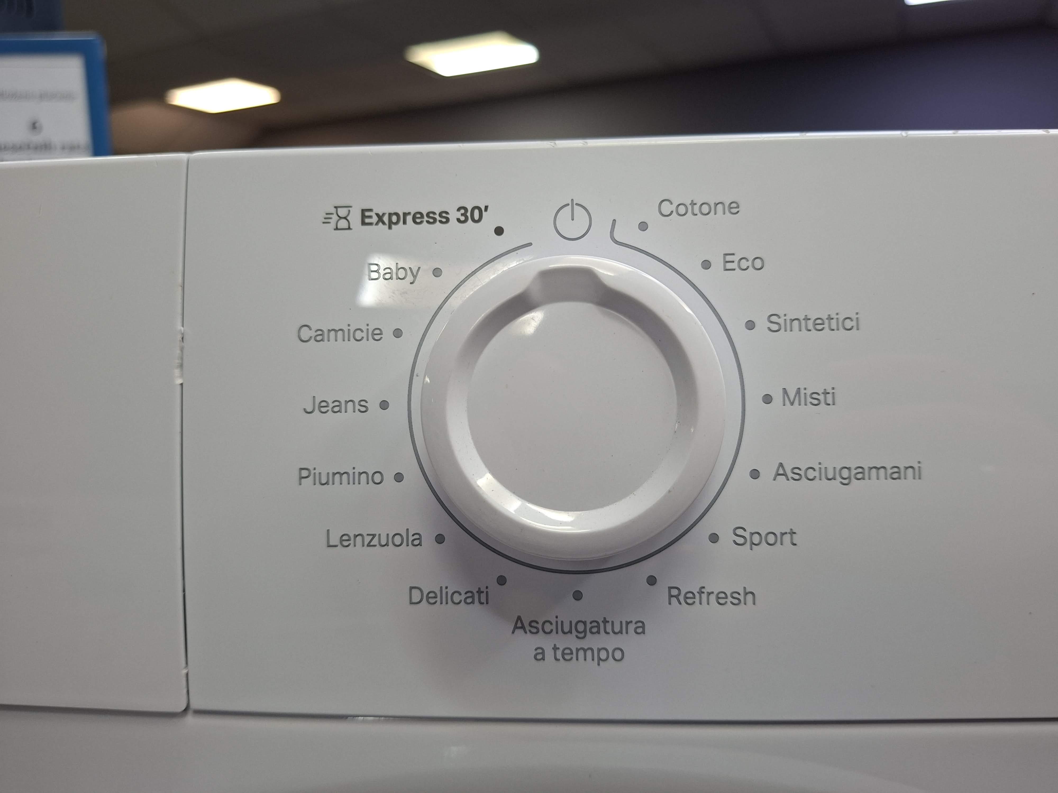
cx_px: 529
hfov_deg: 73.9
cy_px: 396
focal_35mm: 23
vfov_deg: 58.9
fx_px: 703
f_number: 1.8
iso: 125
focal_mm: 5.54
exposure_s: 1/100
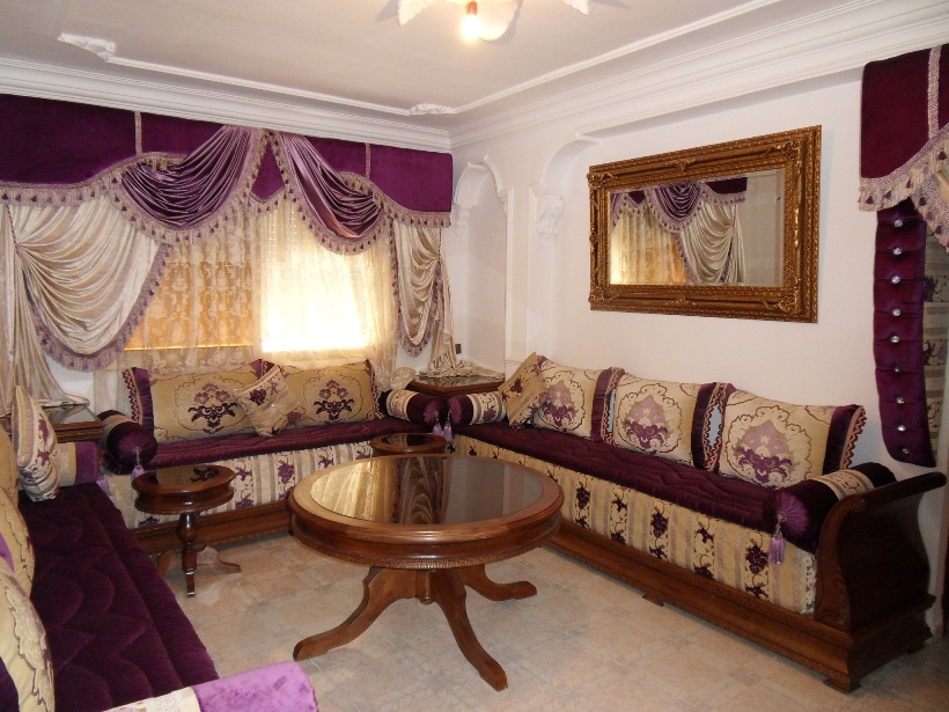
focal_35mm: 24
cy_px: 356
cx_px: 474
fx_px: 658
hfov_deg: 71.6
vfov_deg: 56.8
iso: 200
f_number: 3.3
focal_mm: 4.2
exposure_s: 1/30
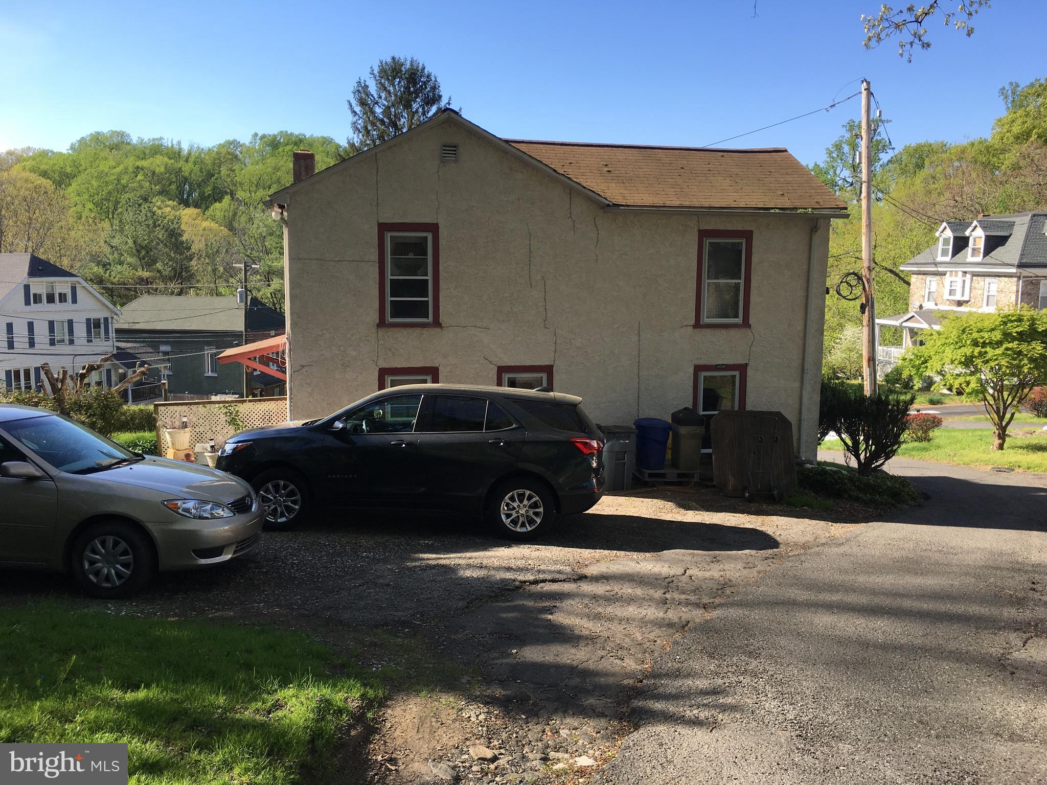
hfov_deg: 61.7
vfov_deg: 48.2
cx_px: 524
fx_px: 877
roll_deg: -0.9
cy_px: 392
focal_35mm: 29
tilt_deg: -7.2
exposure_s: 1/699
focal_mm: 4.15
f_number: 2.2
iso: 25
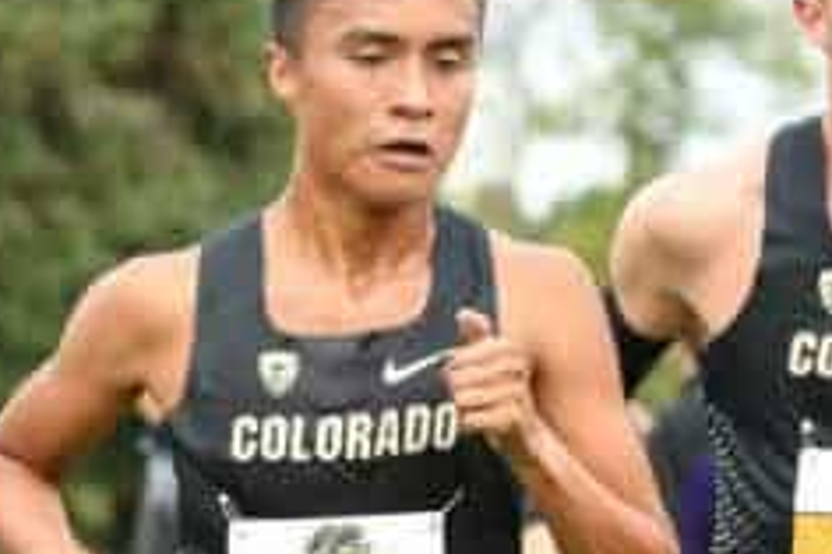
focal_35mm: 478
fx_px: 11039
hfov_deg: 4.3
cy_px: 794
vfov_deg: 2.9
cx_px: -504
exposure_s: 1/800
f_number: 4
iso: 400
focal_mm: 98
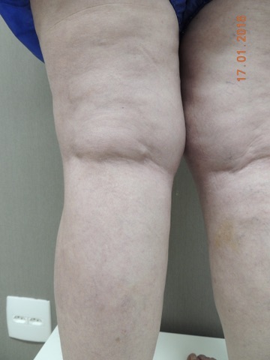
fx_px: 250
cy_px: 180
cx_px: 135
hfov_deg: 56.8
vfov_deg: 71.6
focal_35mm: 24
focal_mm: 4.3
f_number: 3
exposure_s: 1/30
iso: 220
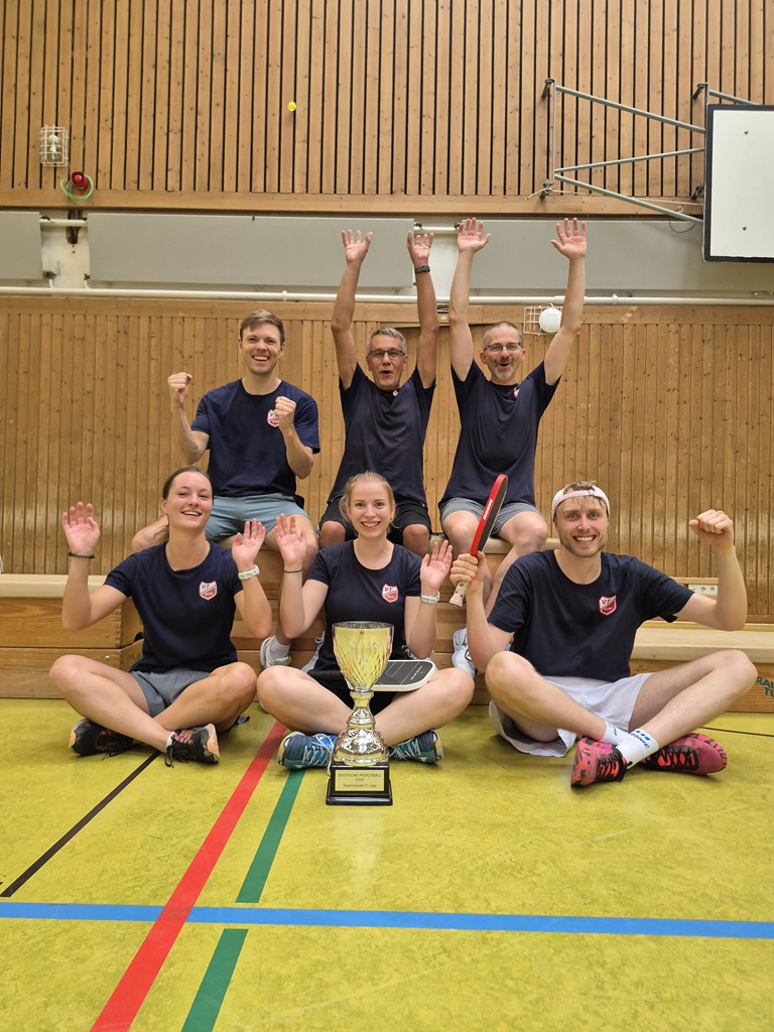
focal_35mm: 23
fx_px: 686
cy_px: 516
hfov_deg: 58.9
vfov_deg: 73.9
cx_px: 387
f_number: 1.8
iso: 250
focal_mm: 5.4
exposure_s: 1/100
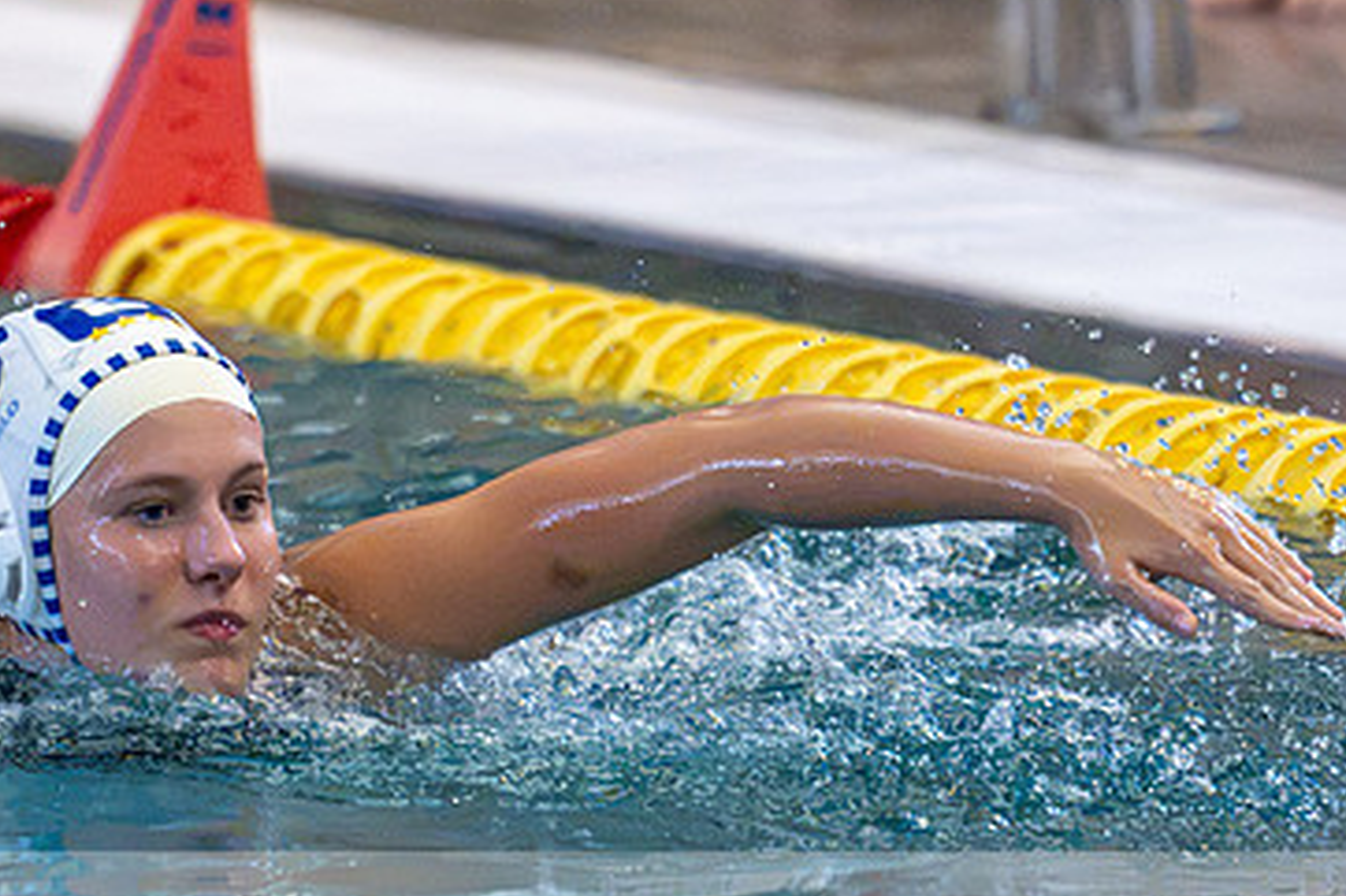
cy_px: 197
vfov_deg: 1.6
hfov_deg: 2.3
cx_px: 120
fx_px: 32848
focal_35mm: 879
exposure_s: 1/1000
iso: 25600
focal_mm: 280
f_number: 4
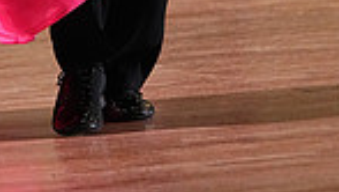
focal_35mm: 678
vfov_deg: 1.8
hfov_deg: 3.2
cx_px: -38
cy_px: -359
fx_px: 6100
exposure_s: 1/400
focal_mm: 164
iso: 6400
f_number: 4.5
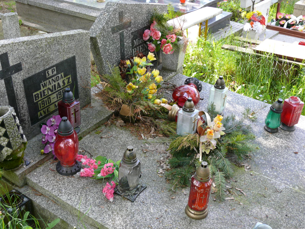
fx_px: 361
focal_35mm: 41
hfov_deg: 45.8
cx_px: 152
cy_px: 114
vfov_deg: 35.1
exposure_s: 1/100
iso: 100
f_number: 2.8
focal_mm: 8.3
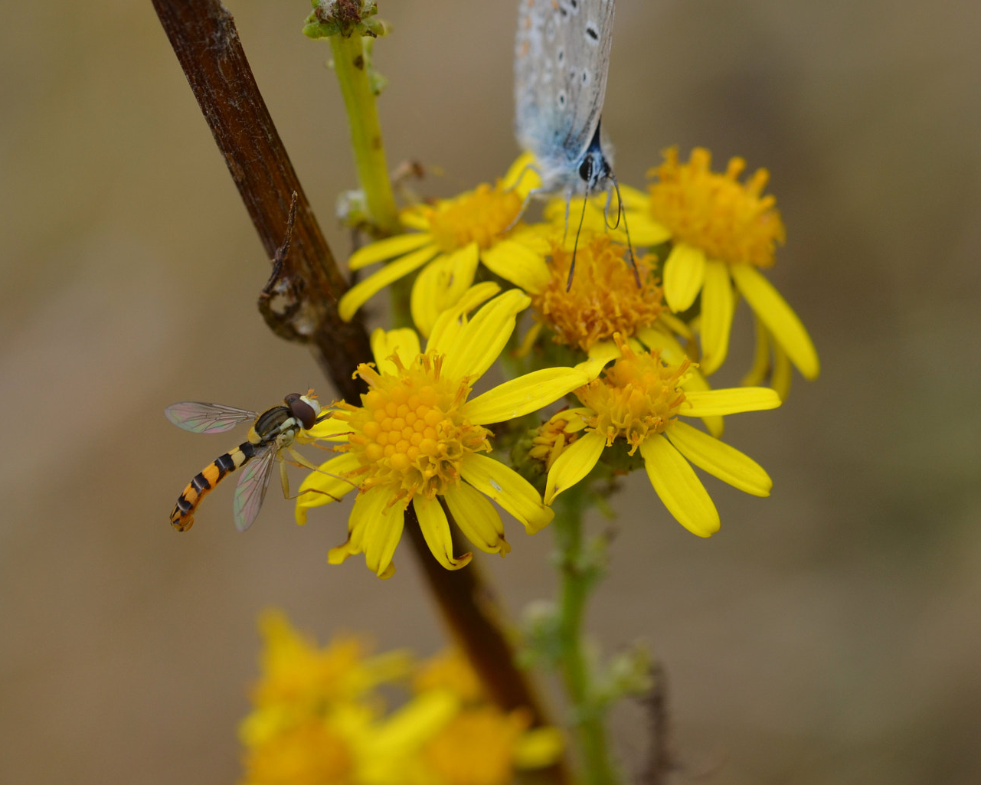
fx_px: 6845
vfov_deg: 6.6
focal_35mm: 236
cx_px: 463
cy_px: 280
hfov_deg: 8.2
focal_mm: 105
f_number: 8
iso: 200
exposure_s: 1/250
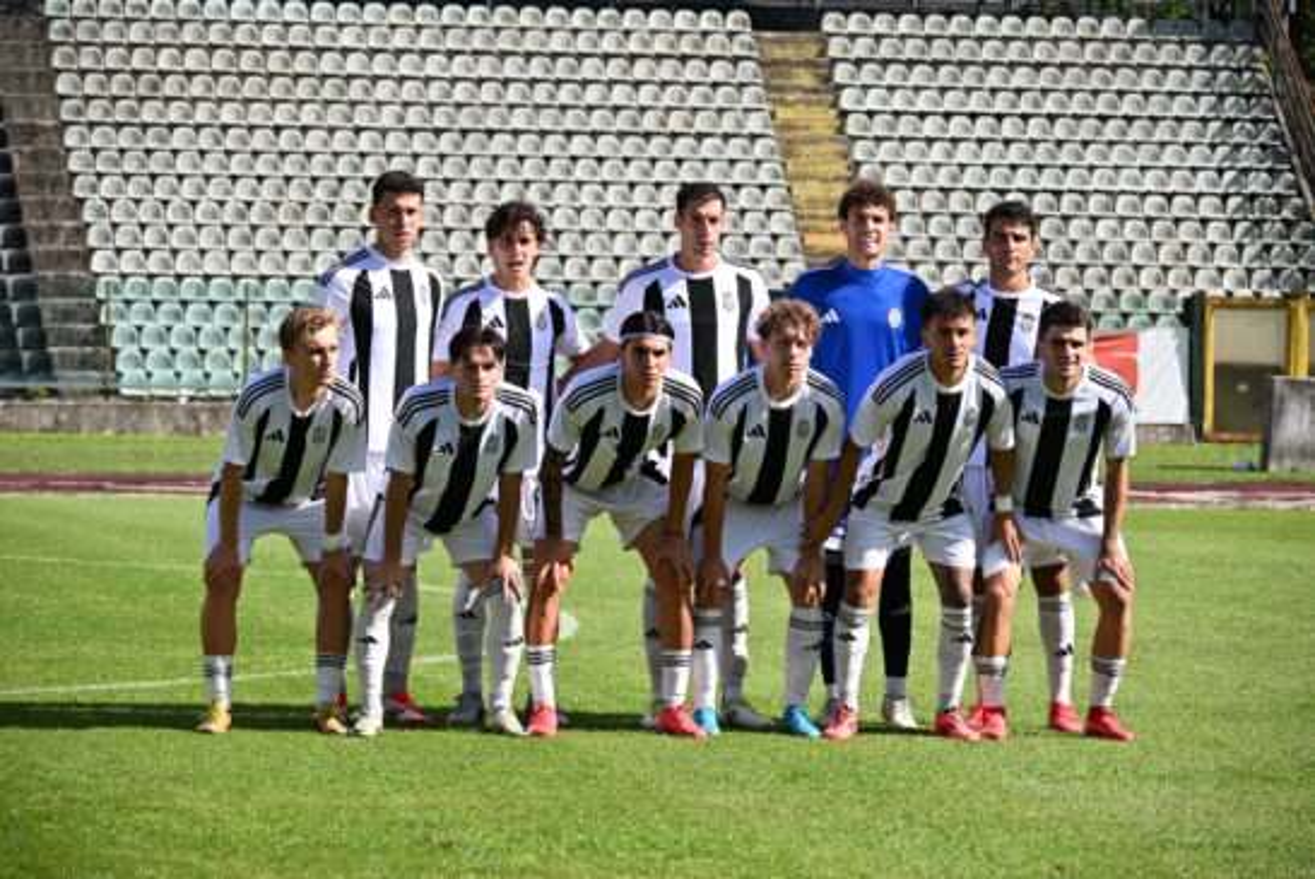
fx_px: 5374
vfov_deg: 9.4
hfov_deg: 14.0
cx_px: 658
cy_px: 440
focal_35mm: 147
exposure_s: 1/1000
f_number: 6.3
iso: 200
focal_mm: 98
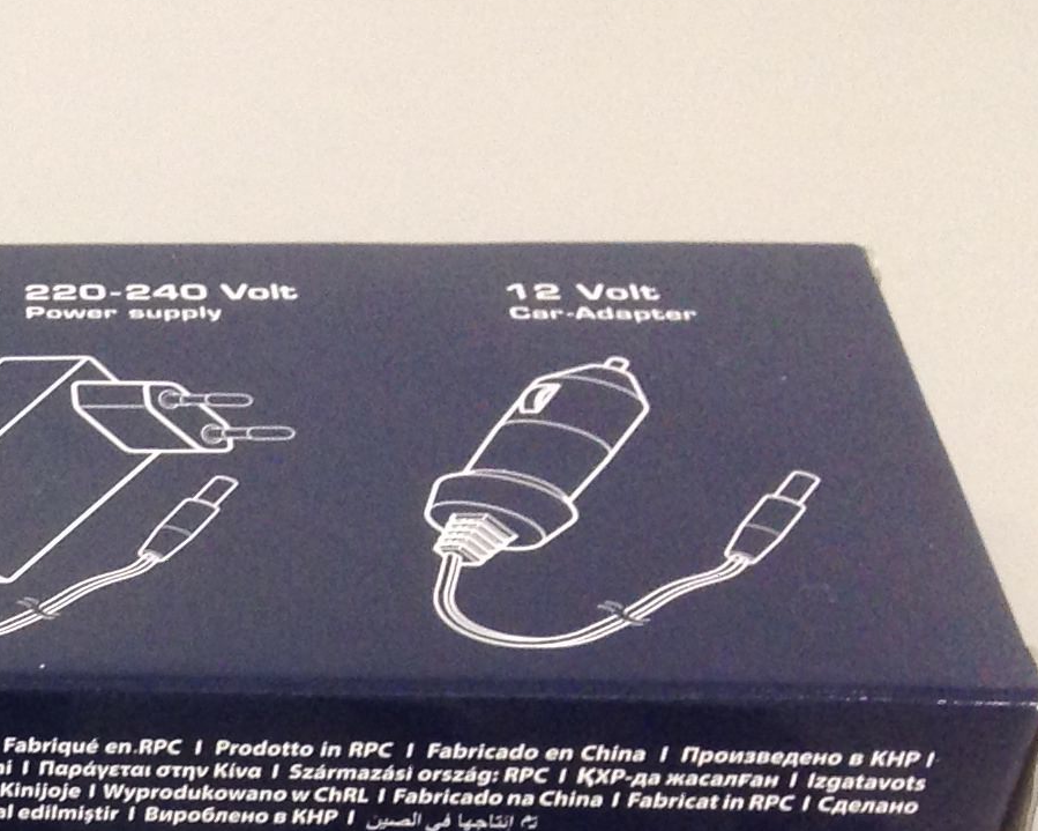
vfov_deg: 12.5
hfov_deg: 14.6
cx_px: -761
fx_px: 3594
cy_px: 1249
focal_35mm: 117
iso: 125
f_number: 2.4
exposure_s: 1/20
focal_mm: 4.12
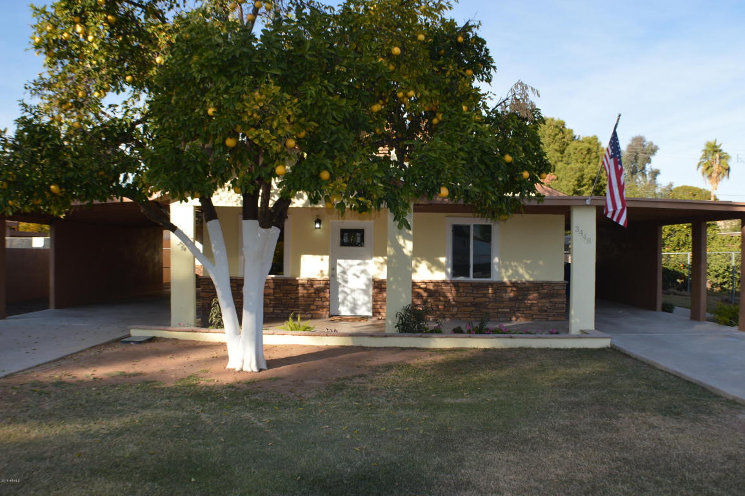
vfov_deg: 39.9
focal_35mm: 33
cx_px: 372
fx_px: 682
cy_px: 248
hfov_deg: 57.3
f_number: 6.3
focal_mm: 22
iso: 100
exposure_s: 1/200
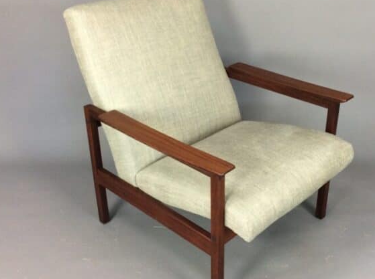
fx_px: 476
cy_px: 139
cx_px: 211
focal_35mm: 44
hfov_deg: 42.9
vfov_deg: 32.8
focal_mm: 3.3
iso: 64
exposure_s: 1/25
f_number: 2.4
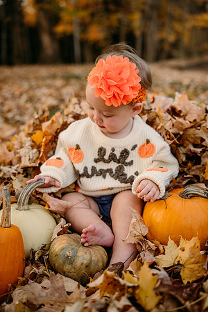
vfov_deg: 54.4
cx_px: 104
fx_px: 303
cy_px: 156
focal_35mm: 35
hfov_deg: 37.9
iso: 250
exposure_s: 1/500
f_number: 2.5
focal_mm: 35
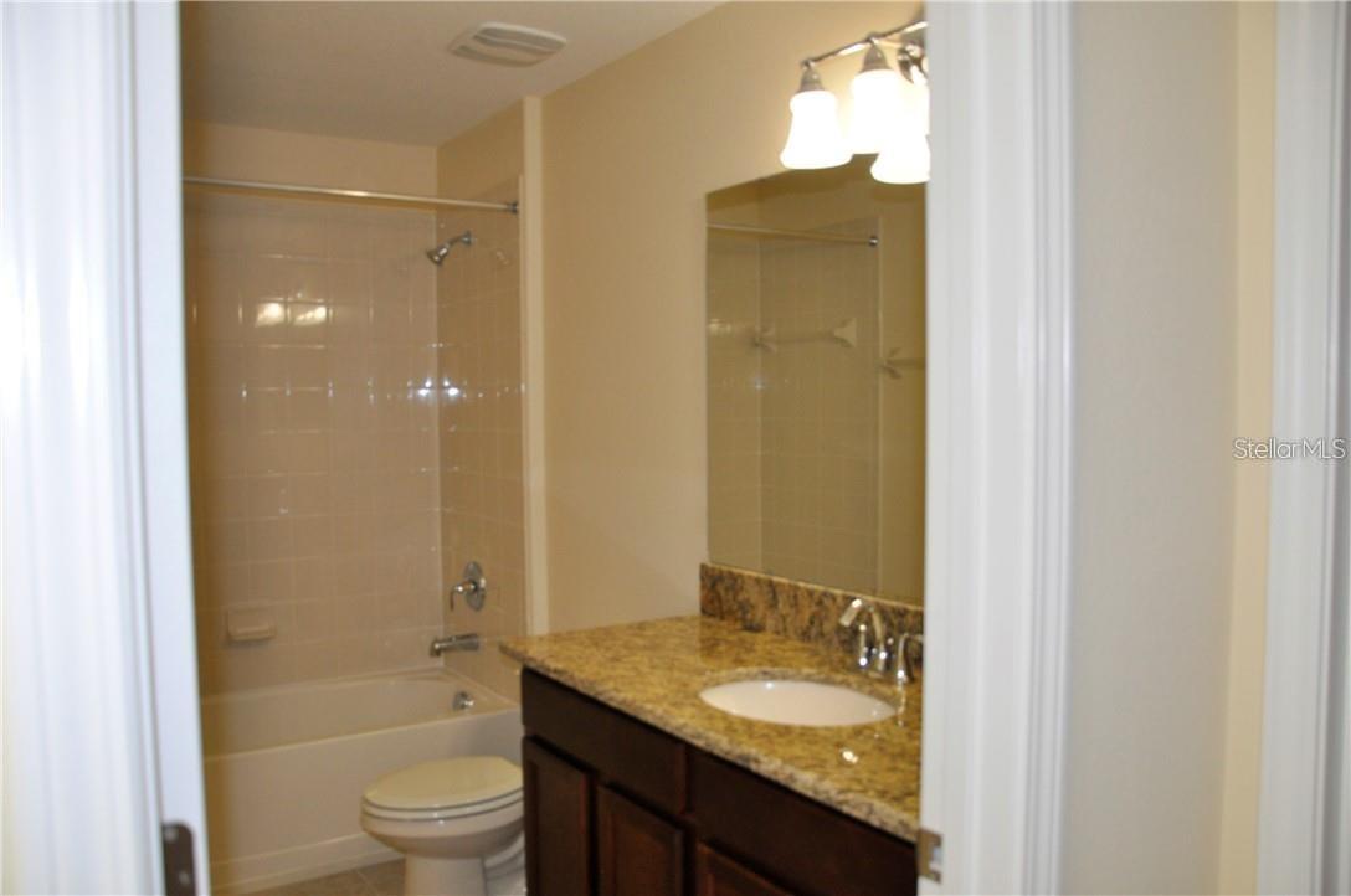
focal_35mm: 27
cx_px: 676
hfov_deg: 67.5
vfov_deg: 47.8
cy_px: 448
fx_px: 1012
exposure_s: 1/125
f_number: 3.5
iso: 800
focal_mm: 18
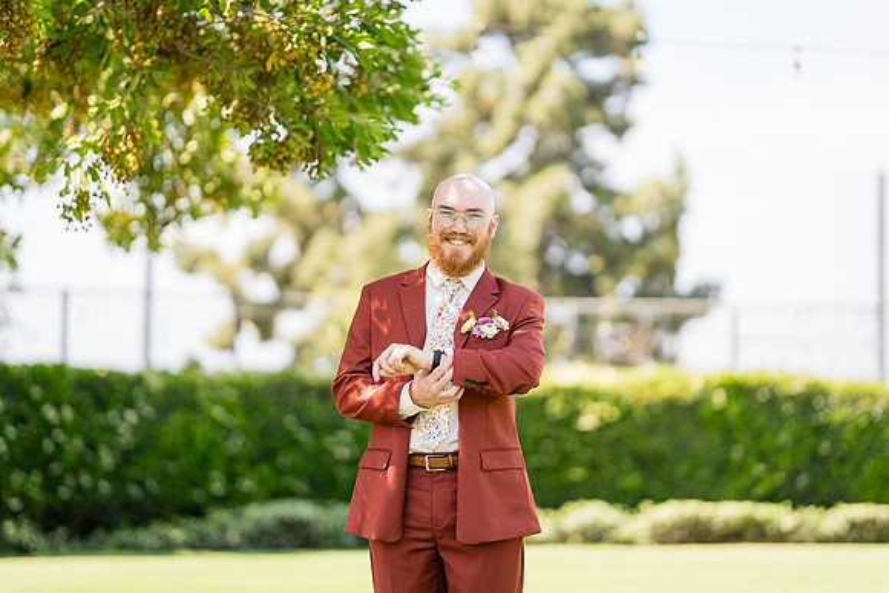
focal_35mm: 98
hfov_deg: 20.8
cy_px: 256
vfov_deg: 14.0
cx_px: 453
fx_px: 2423
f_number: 1.4
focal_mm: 85
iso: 100
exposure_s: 1/1250
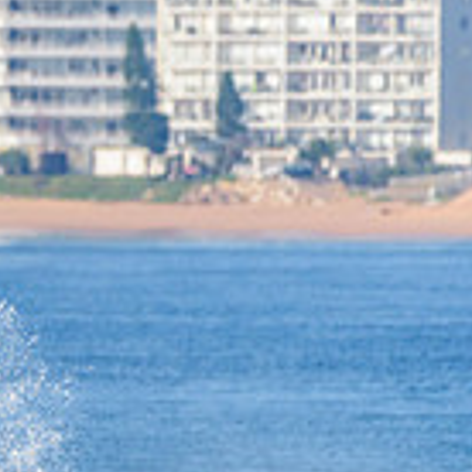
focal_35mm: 1787
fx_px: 27567
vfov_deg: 1.0
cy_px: 398
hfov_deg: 1.0
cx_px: -475
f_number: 5.6
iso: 200
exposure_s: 1/2000
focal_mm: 500
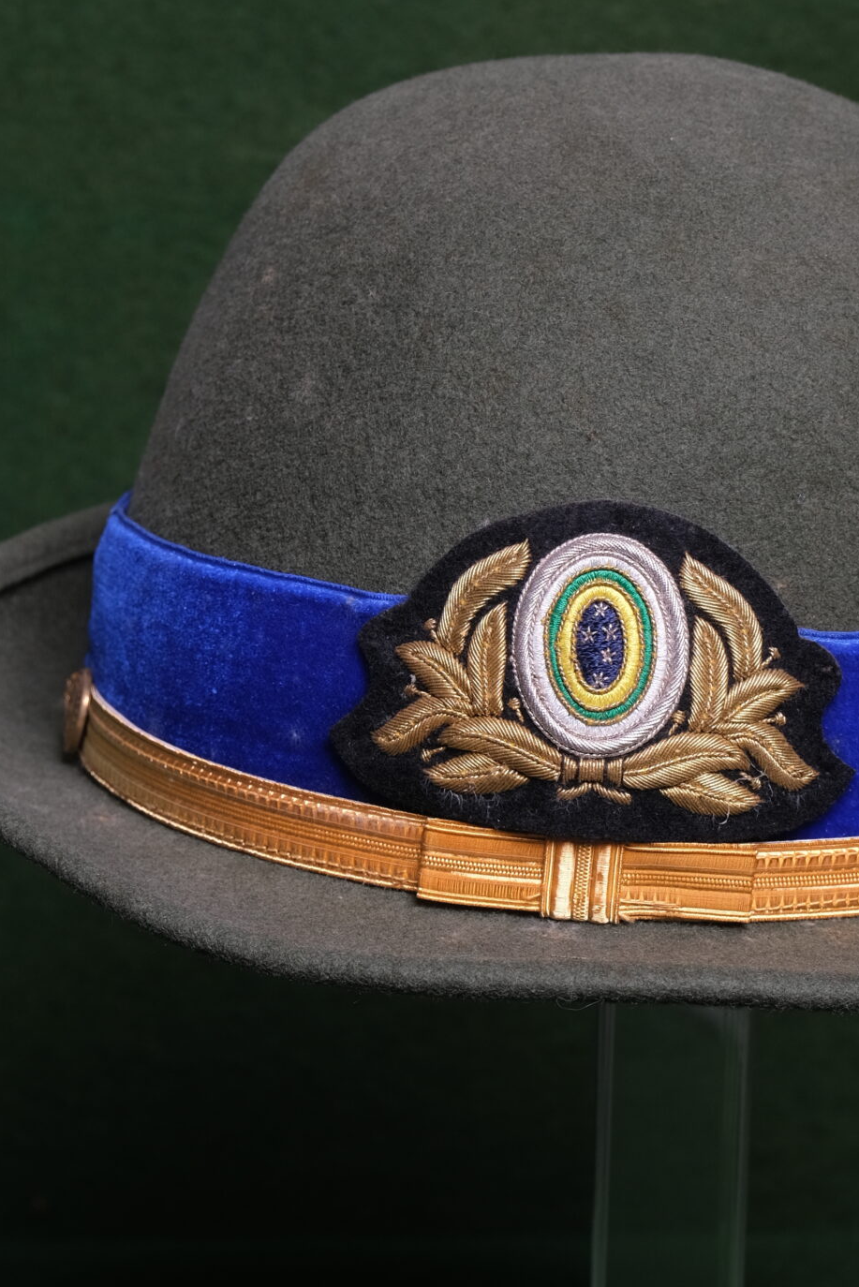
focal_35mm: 149
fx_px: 5329
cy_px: 710
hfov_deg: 9.2
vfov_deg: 13.8
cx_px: 615
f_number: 8
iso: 320
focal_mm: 53.3
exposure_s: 1/100
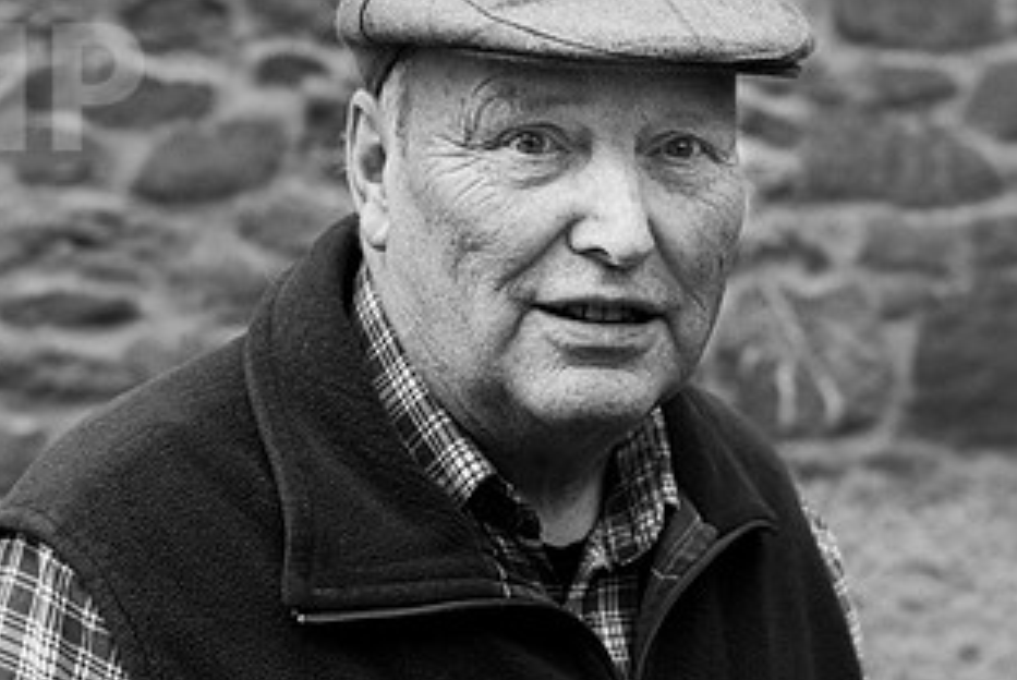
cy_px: 238
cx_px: 589
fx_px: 2319
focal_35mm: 82
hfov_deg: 24.7
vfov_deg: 16.7
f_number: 2.8
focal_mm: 32
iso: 1600
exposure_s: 1/250
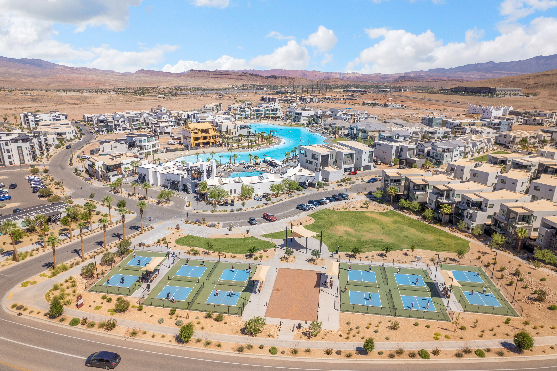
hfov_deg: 78.6
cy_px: 186
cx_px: 278
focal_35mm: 22
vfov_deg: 57.2
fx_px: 340
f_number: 2.8
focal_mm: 8.38
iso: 100
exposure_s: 1/160
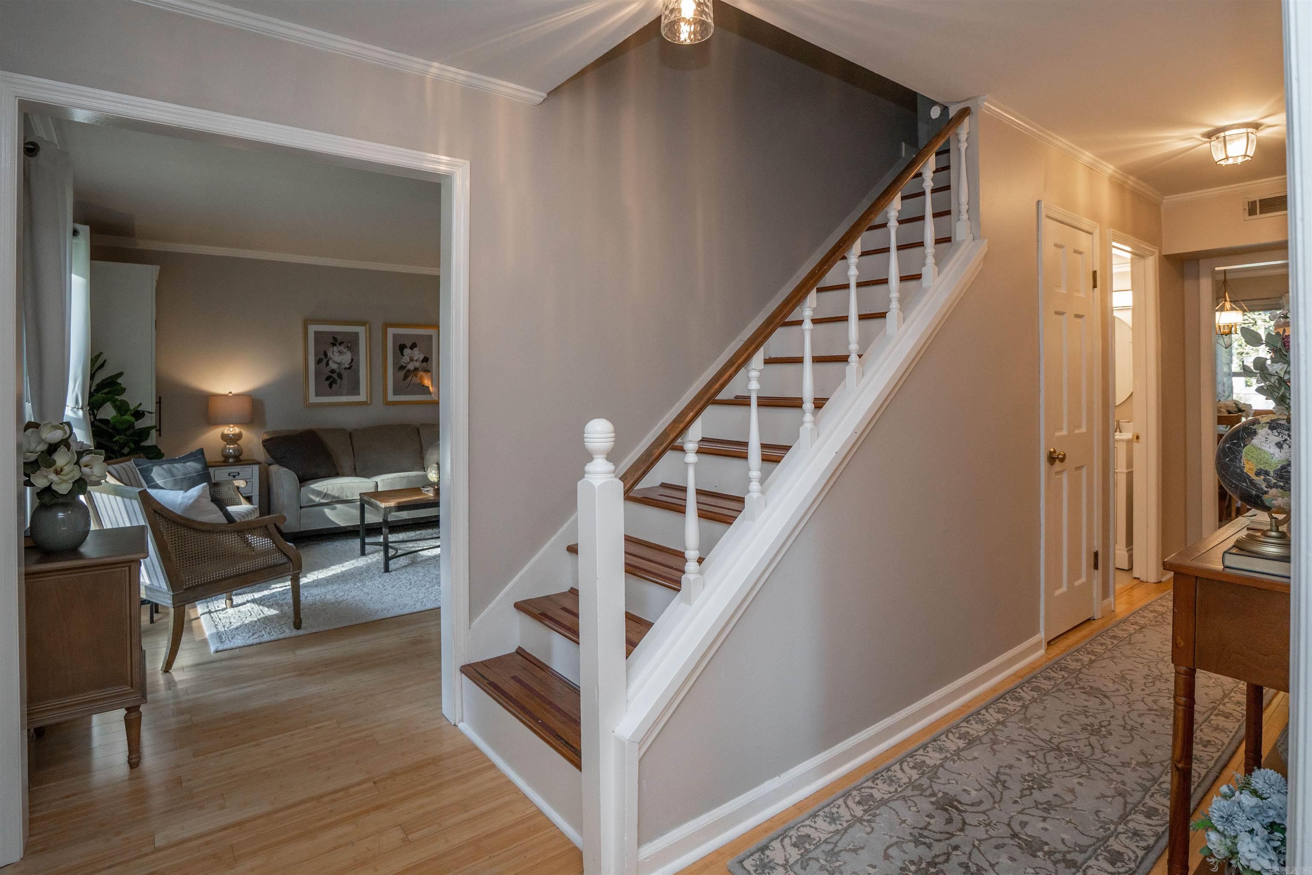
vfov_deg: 72.1
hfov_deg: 95.0
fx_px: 601
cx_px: 656
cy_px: 438
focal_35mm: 16
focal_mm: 11
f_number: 2.8
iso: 640
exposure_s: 1/200
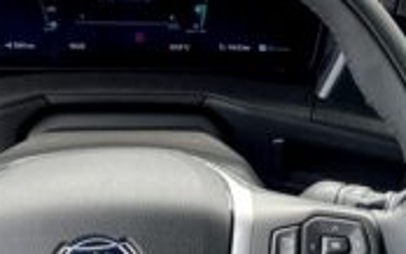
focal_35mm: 95
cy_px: 184
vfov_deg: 13.7
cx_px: 313
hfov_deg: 21.6
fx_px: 1052
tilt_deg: -54.2
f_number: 1.6
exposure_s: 1/293
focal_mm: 4.2
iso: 32
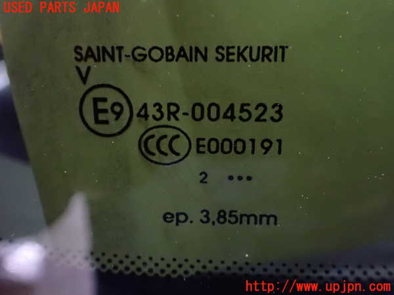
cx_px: 197
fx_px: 341
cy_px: 148
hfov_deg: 60.0
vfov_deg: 46.8
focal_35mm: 30
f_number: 2.3
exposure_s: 1/25
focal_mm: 5.4
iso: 1600
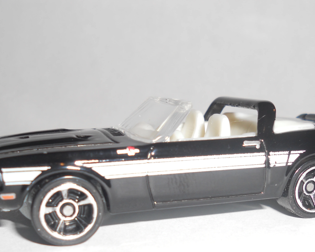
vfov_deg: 28.6
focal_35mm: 52
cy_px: 195
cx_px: 152
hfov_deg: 36.0
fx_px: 485
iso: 80
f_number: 8.8
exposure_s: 1/25
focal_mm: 5.8
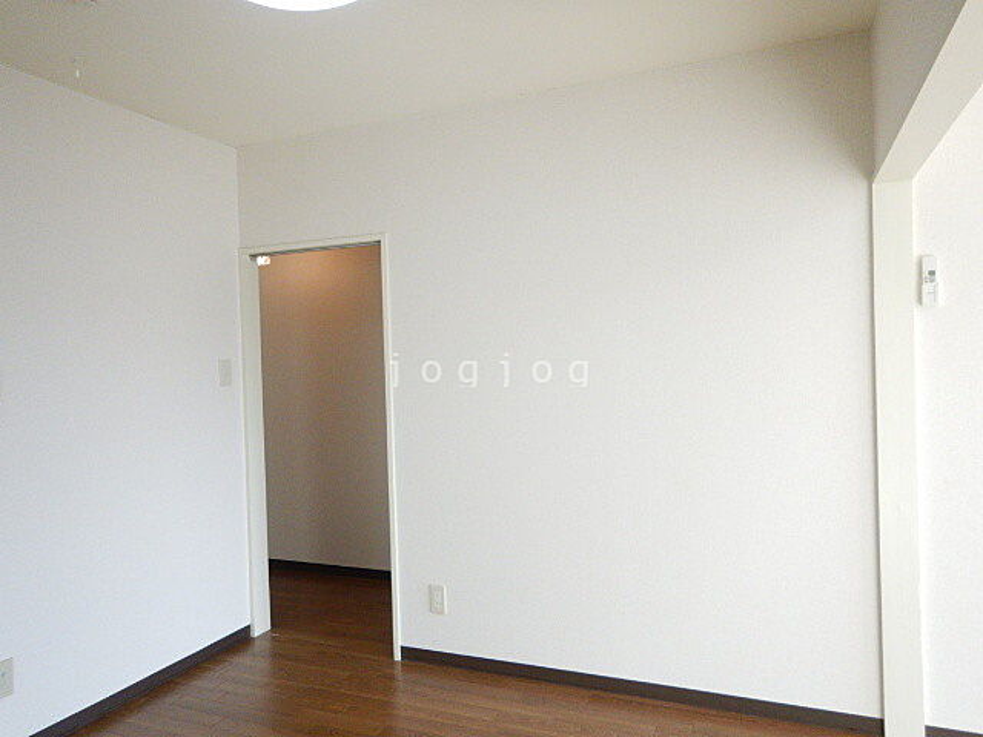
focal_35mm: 24
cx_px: 492
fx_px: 682
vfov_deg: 56.8
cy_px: 368
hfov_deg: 71.6
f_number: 2.8
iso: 125
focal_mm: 4.3
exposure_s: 1/50
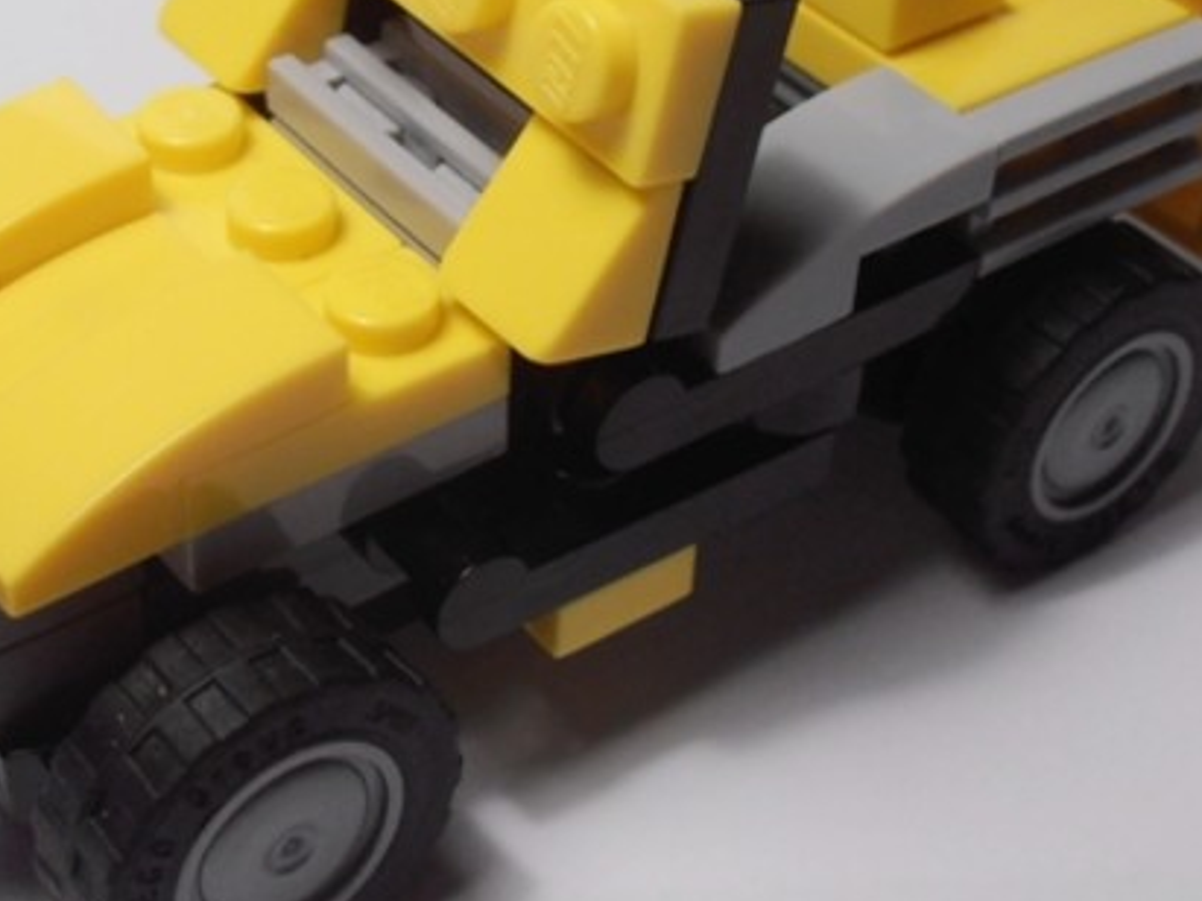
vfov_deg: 18.2
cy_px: 314
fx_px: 2812
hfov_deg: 24.1
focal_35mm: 81
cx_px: 465
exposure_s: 1/80
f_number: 3.9
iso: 80
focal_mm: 6.61
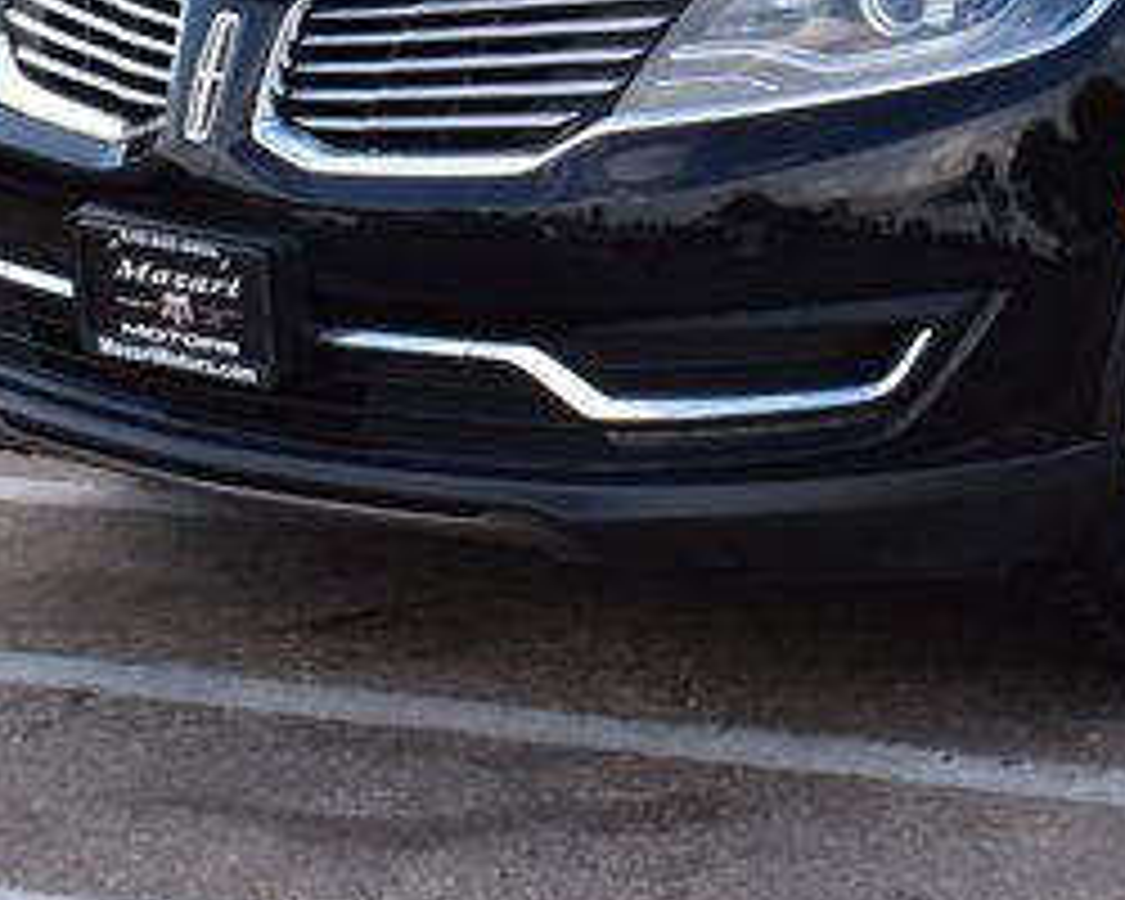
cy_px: -490
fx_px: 4994
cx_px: 1035
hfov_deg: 12.7
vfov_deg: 9.9
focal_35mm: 150
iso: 400
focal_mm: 26
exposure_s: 1/250
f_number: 10
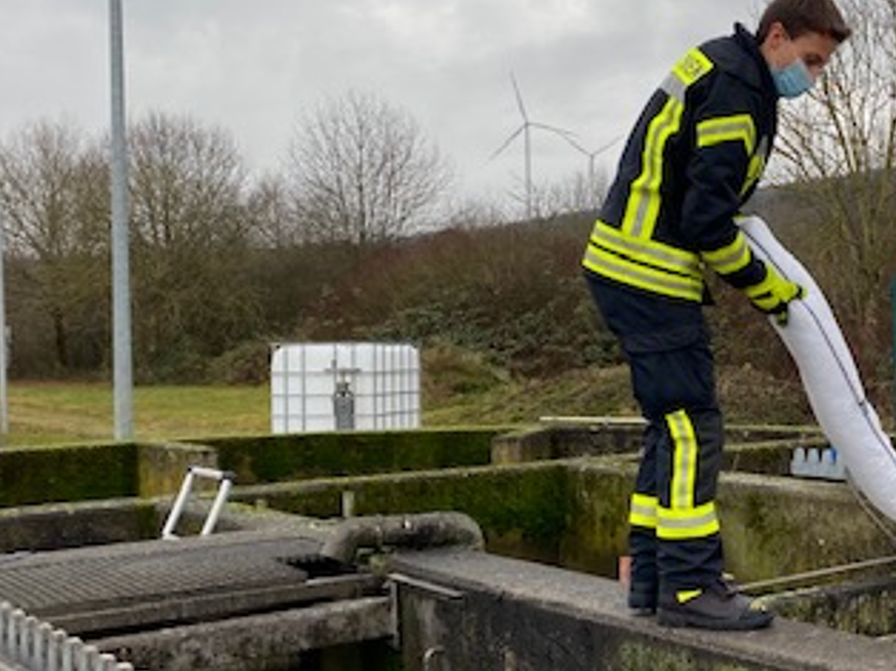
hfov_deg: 34.3
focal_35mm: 53
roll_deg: -0.7
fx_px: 1371
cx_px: 796
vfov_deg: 27.5
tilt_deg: +0.1
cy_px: 374
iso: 32
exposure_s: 1/347
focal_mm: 4.25
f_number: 1.8
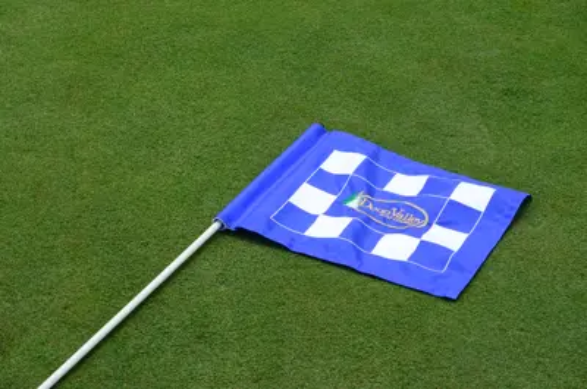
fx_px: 1343
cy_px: 194
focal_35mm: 82
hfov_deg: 24.7
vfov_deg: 16.5
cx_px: 294
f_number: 11
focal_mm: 55
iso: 1000
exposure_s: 1/1250
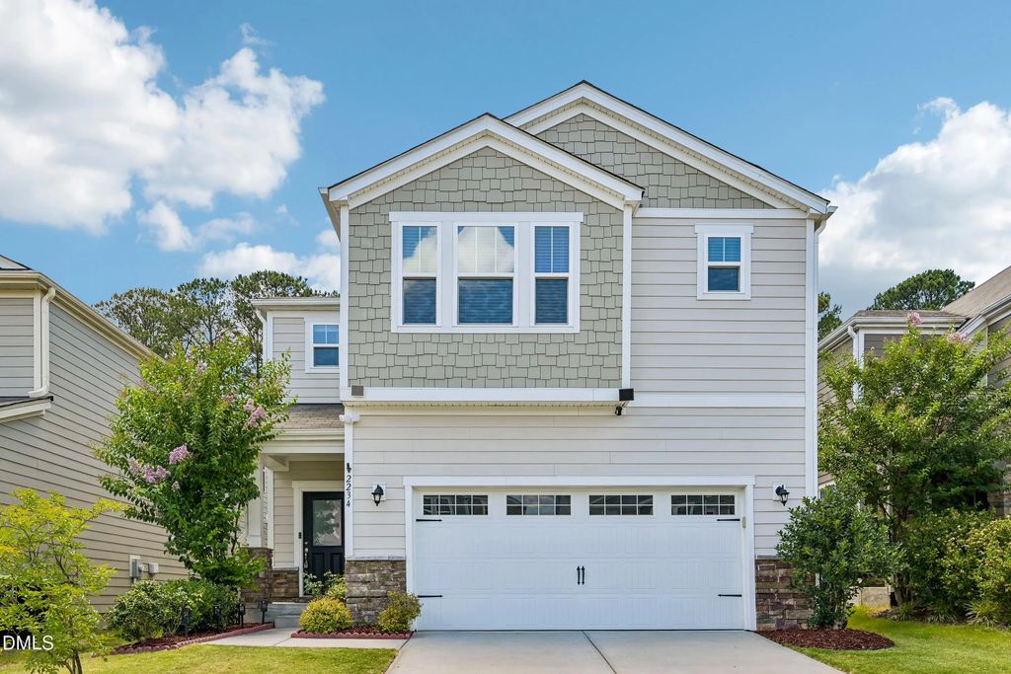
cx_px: 506
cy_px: 337
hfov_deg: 73.7
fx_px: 674
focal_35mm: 24
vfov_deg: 53.1
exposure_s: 1/160
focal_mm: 24
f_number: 8
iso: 100
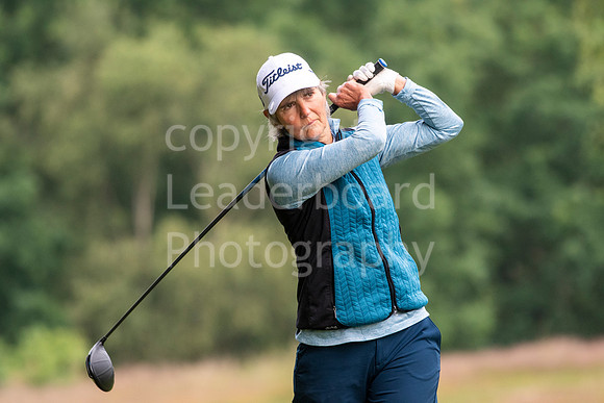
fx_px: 9313
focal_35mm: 555
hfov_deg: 3.7
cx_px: 302
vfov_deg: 2.5
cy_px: 202
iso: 1250
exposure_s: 1/1000
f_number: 5.6
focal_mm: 370
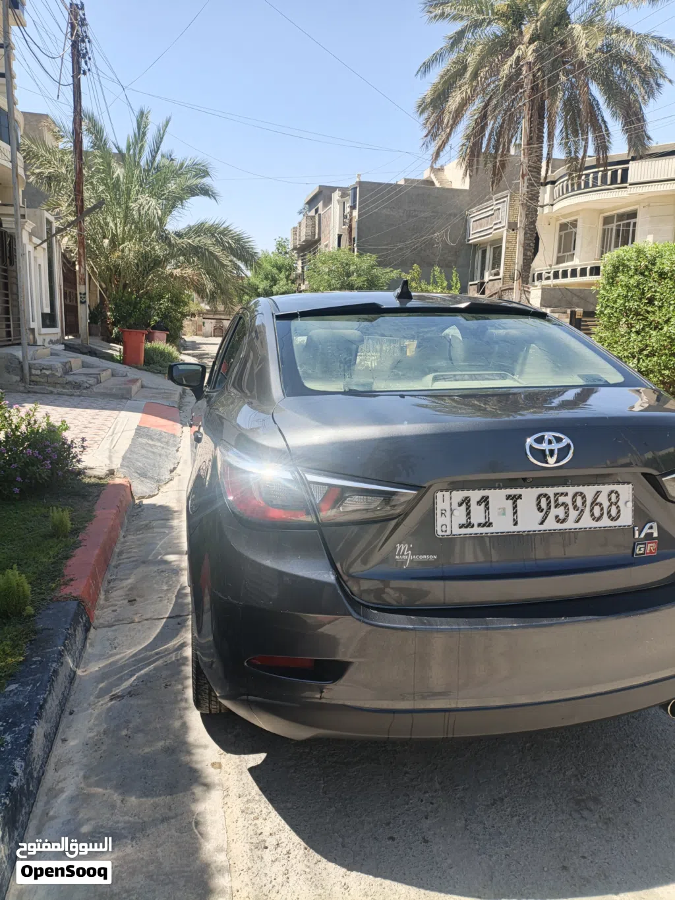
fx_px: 598
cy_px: 450
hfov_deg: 58.9
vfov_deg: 73.9
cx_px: 338
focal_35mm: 23
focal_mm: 4.71
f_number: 1.79
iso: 71
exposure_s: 1/559
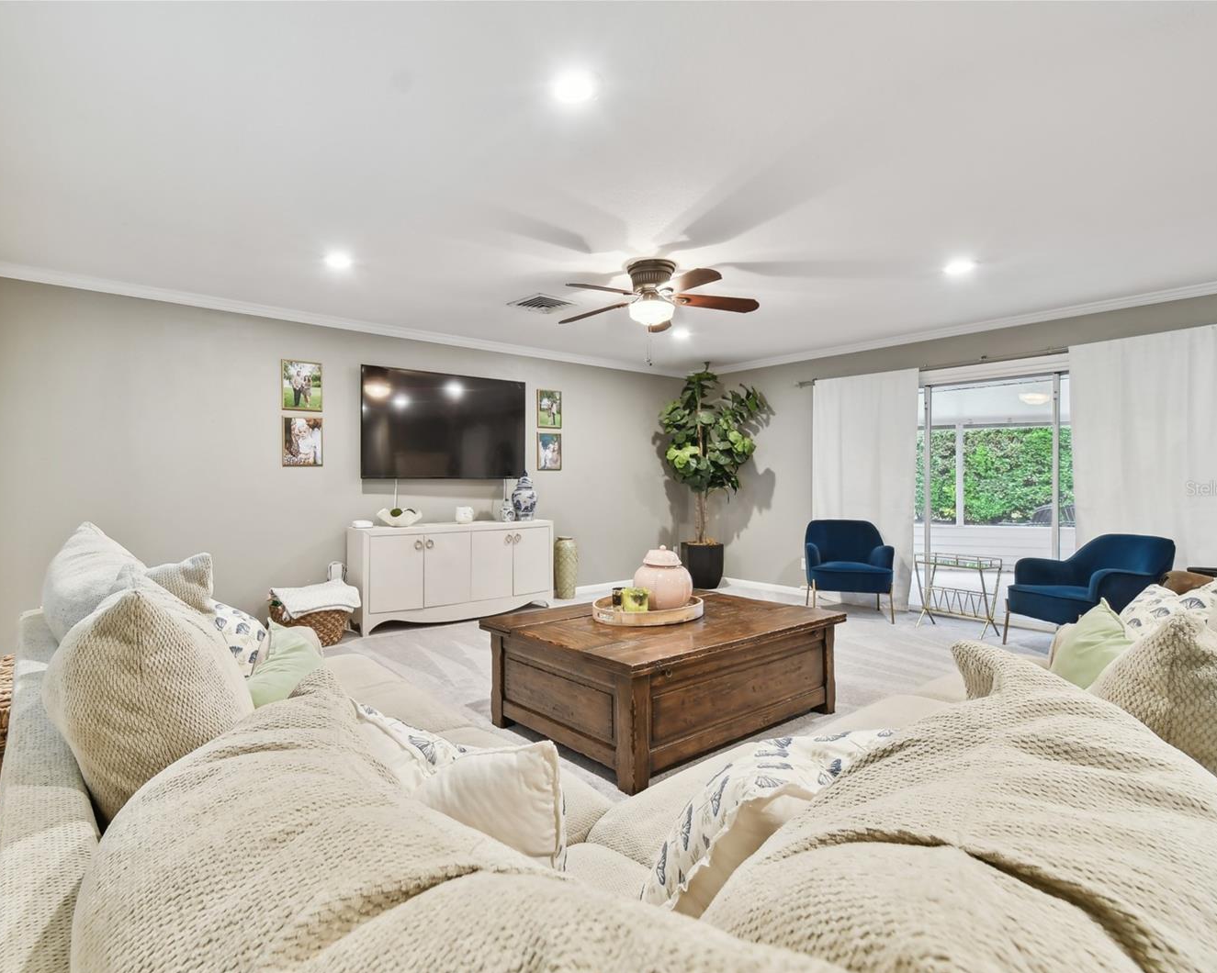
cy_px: 488
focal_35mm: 17
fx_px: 612
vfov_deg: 77.0
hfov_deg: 89.2
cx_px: 533
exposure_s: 1
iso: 100
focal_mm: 10
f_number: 7.1
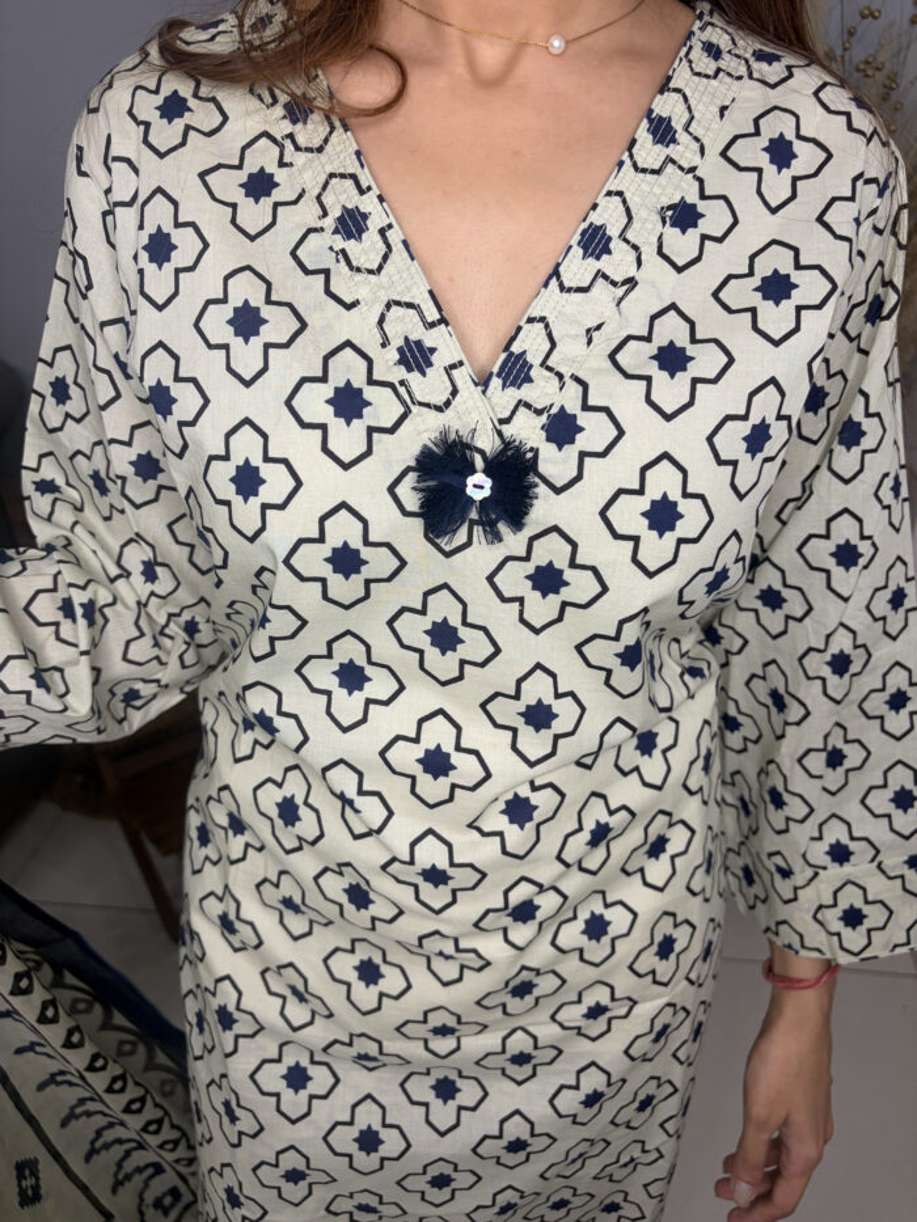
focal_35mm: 26
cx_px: 458
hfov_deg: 53.1
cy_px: 611
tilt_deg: -27.1
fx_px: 918
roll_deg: -0.8
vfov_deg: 67.3
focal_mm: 5.96
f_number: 1.6
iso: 50
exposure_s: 1/100
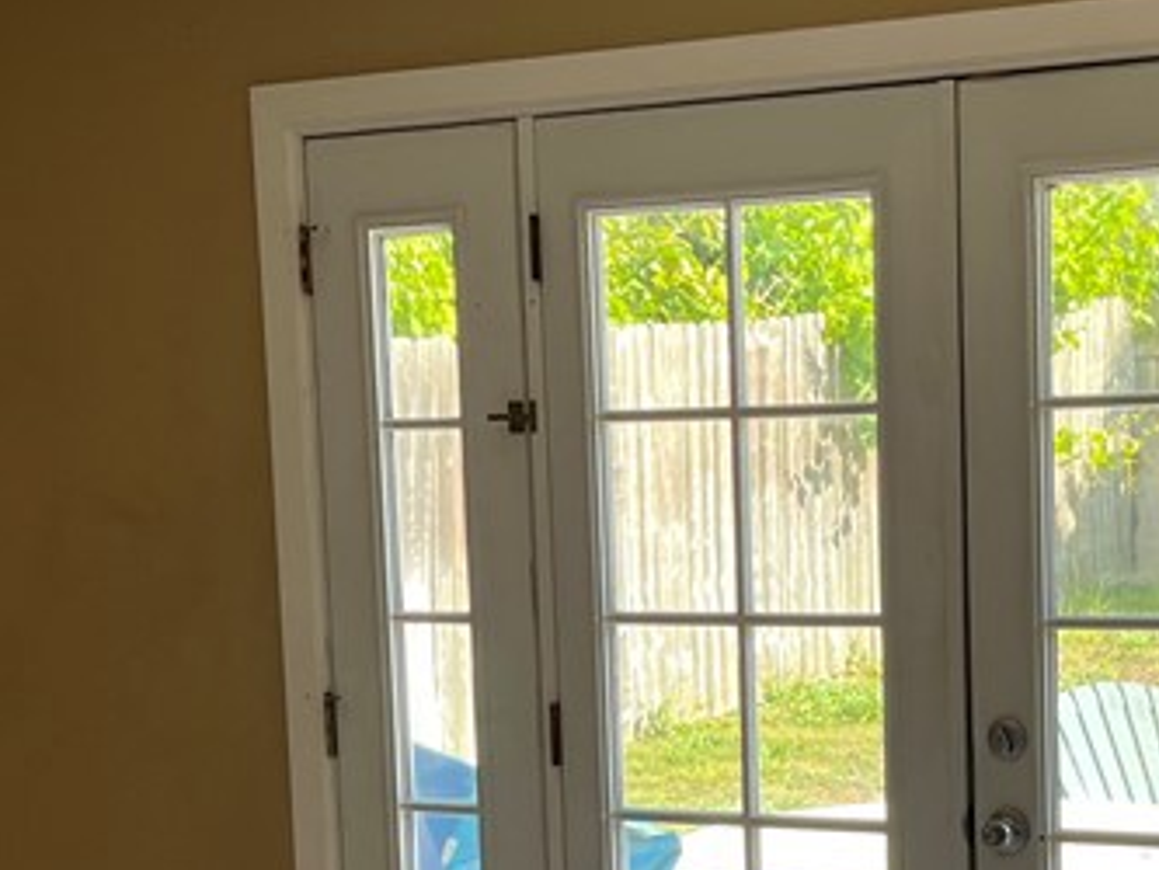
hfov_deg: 24.3
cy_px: 804
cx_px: 776
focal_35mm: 80
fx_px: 2679
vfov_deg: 18.1
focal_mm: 5.1
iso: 50
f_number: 1.6
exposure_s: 1/216
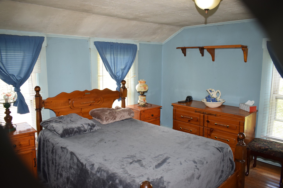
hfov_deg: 67.4
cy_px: 94
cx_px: 142
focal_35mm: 27
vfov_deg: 47.9
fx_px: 212
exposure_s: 1/80
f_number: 4.5
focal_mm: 18
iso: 800
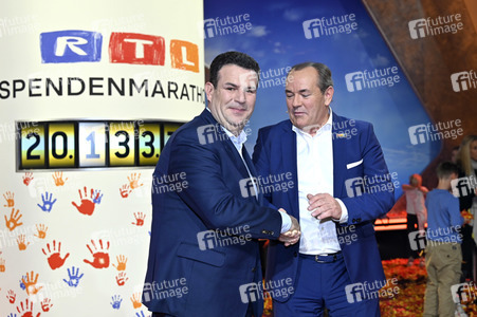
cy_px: 158
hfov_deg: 47.4
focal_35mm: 41
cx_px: 238
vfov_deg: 32.6
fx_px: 543
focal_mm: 41
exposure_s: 1/200
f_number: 4
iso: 1000
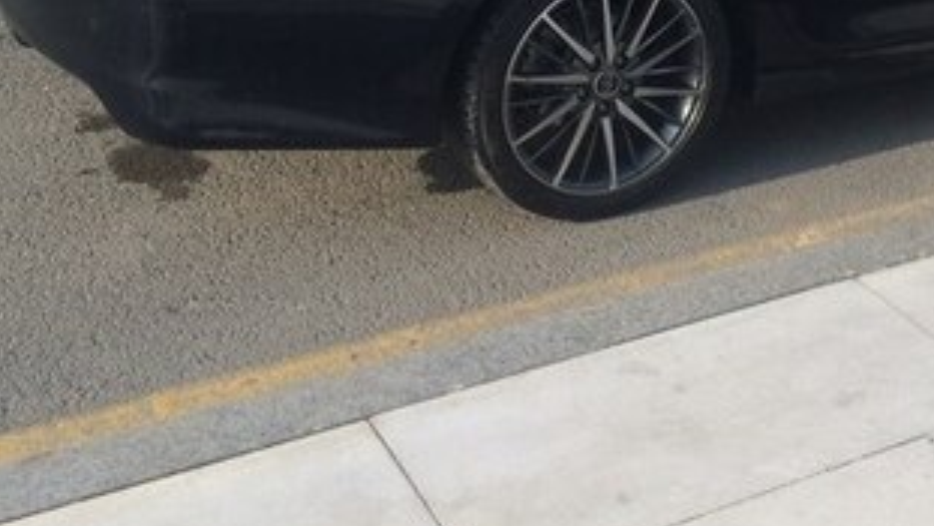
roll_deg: -2.7
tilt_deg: -13.1
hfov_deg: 30.4
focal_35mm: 67
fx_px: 1659
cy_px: -128
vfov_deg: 17.1
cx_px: 796
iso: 32
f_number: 2.2
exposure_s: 1/1001
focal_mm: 4.15
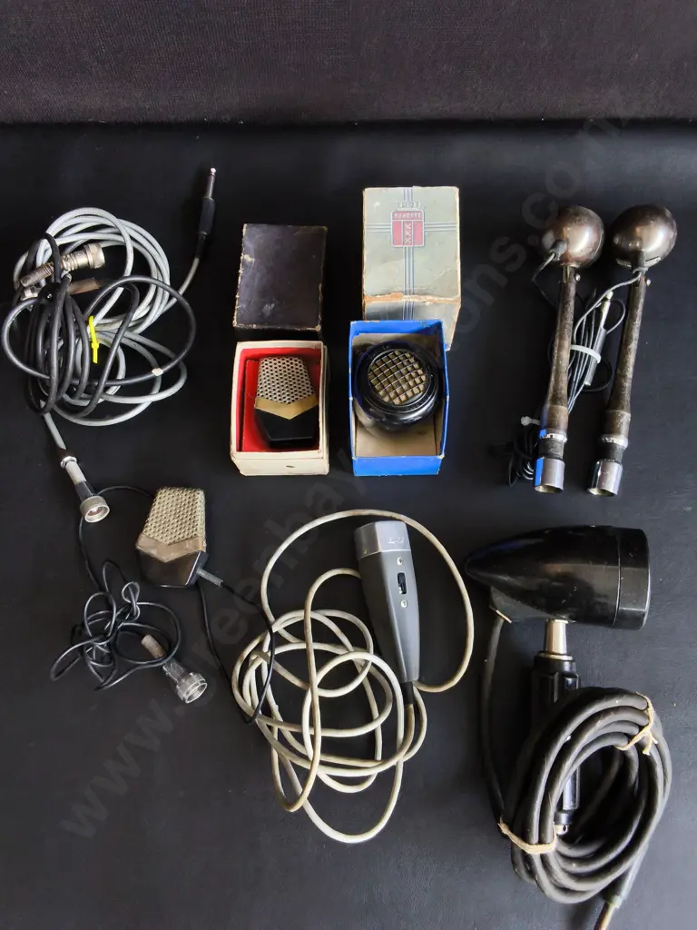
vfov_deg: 65.3
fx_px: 725
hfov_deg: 51.4
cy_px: 465
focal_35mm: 27
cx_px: 348
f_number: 2
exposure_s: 1/100
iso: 100
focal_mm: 2.87
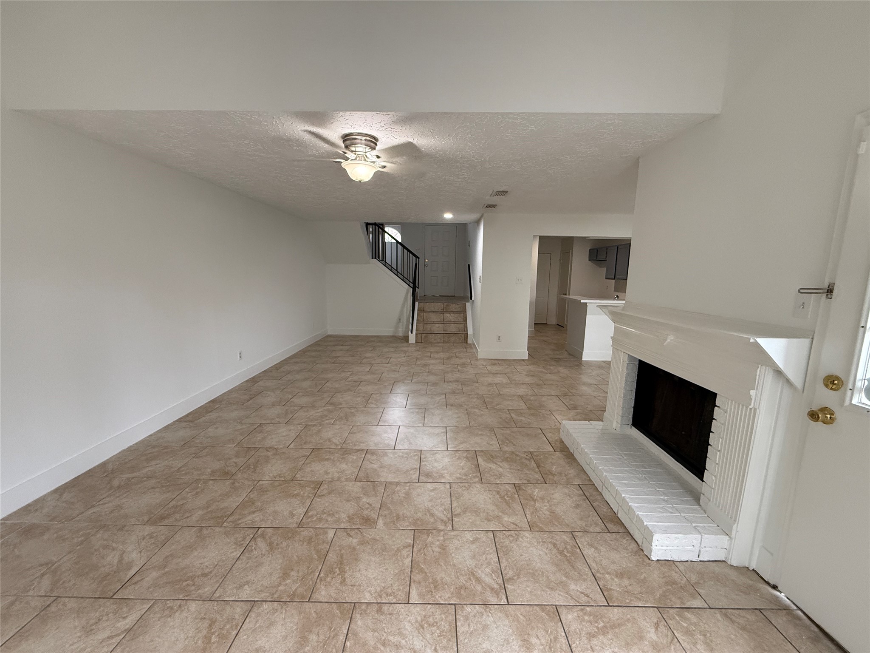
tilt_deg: -8.4
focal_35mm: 14
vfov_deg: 85.7
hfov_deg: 102.1
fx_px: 352
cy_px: 326
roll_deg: -0.8
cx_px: 435
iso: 400
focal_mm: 2.22
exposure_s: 1/120
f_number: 2.2
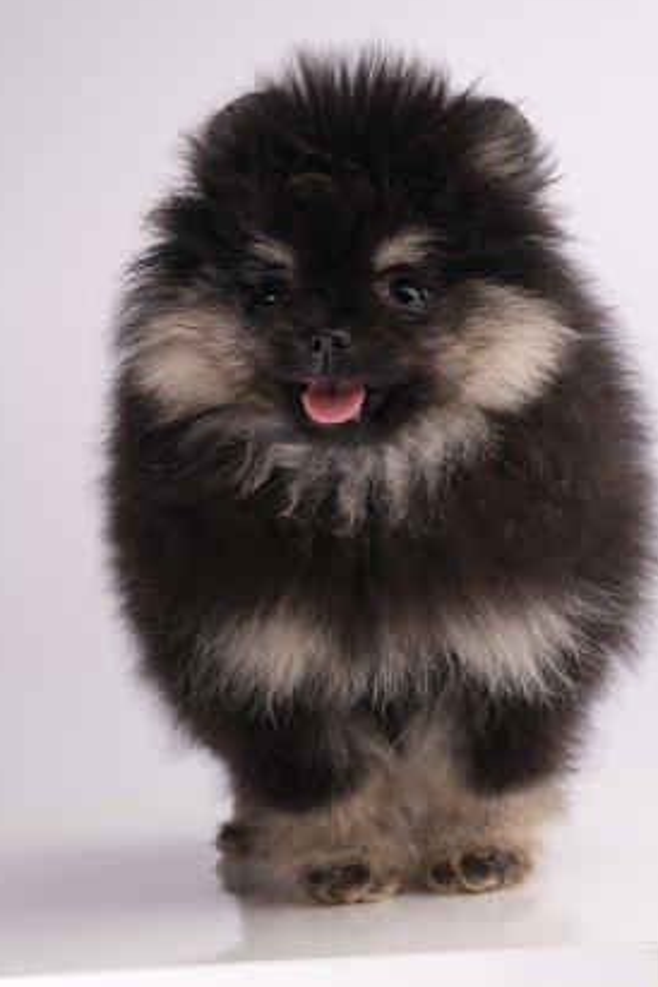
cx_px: 360
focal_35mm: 79
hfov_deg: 17.3
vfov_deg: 25.6
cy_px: 370
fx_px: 2166
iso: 160
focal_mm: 35
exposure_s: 1/125
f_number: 10
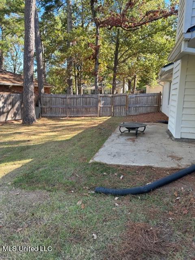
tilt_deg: -11.1
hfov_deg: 56.8
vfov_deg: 71.6
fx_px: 180
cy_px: 130
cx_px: 98
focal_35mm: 24
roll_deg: -0.4
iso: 80
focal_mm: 6.86
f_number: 1.78
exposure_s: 1/373
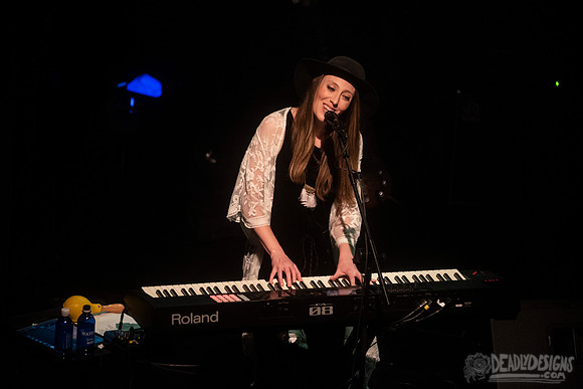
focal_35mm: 290
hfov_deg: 7.1
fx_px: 4689
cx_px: 322
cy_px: 118
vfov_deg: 4.7
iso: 2500
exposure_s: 1/160
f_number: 3.2
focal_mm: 200
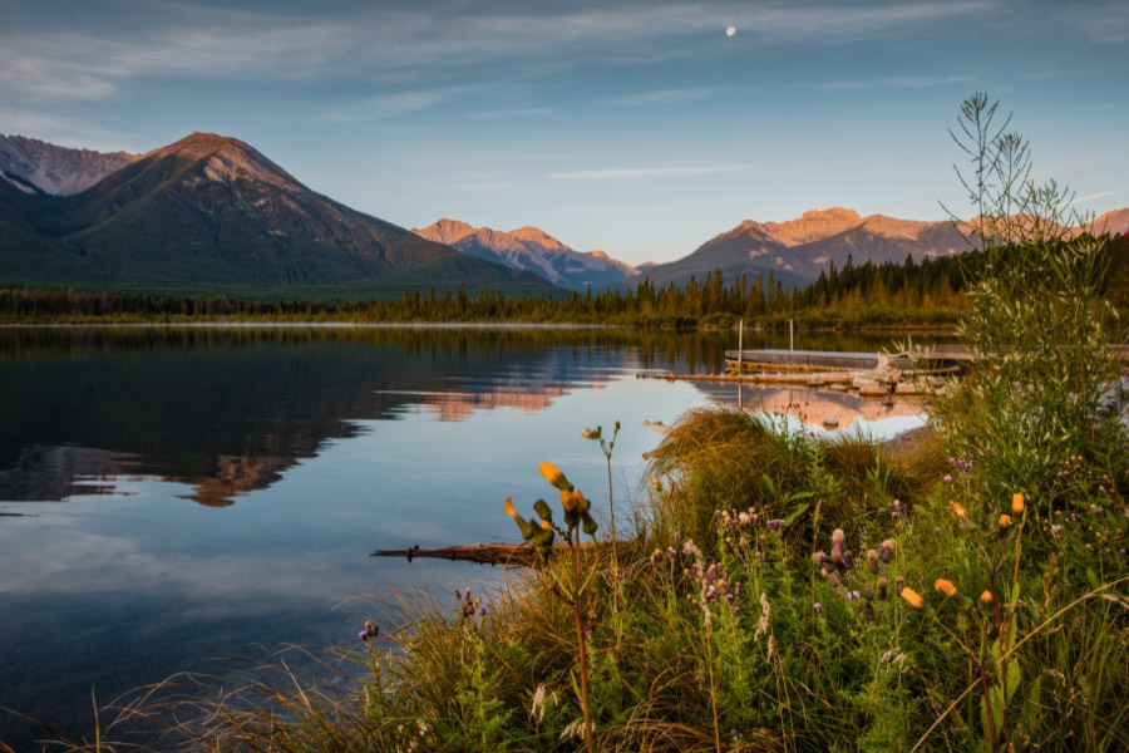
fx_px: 753
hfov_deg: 73.7
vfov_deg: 53.1
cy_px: 376
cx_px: 564
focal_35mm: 24
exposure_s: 1/13
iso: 250
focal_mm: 24
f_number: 22
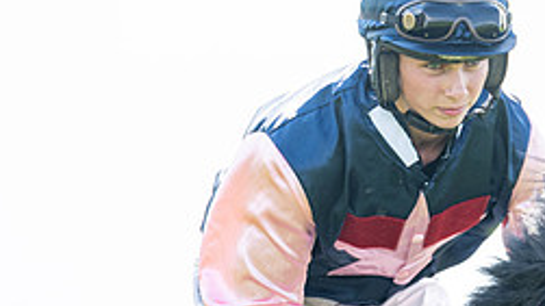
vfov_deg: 1.9
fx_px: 9174
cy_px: 328
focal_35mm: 635
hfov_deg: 3.4
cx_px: 608
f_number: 5
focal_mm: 200
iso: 200
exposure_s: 1/640
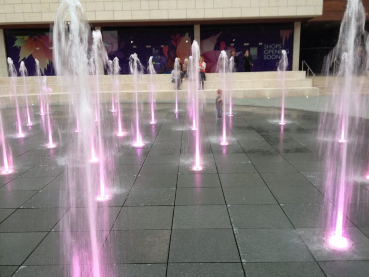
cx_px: 184
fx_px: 373
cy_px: 138
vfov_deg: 40.7
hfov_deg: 52.6
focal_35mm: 35
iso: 50
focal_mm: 4.28
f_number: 2.4
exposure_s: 1/20
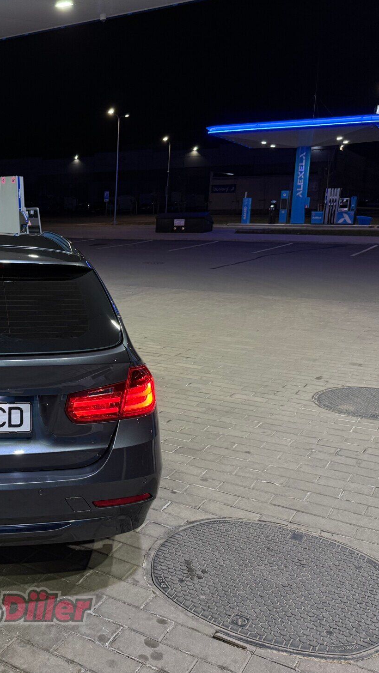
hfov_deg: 31.3
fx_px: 625
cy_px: 337
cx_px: 4
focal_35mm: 35
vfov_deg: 56.6
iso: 160
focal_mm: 6.76
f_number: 1.78
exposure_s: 1/50
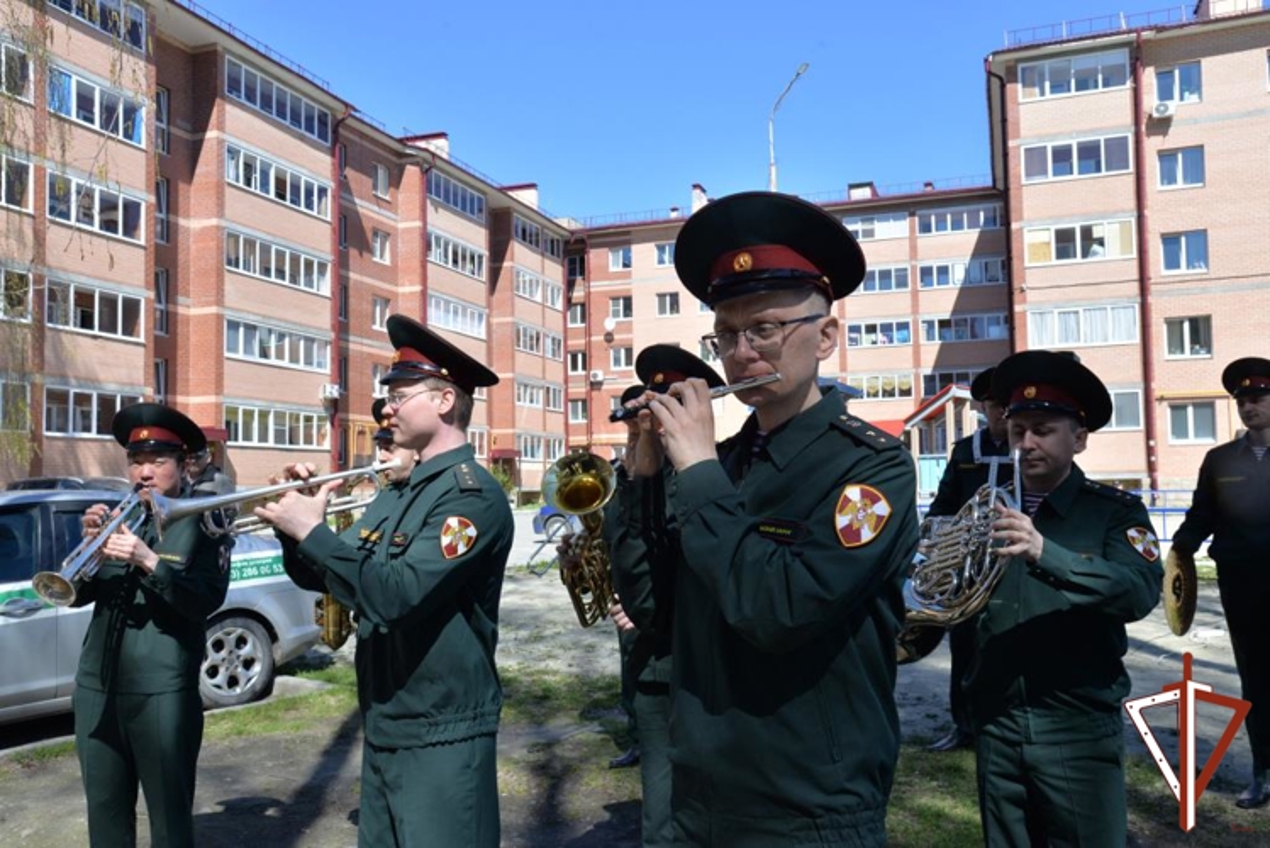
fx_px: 1094
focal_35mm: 31
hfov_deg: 60.3
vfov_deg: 42.4
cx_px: 635
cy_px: 424
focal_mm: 31
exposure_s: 1/500
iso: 640
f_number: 11
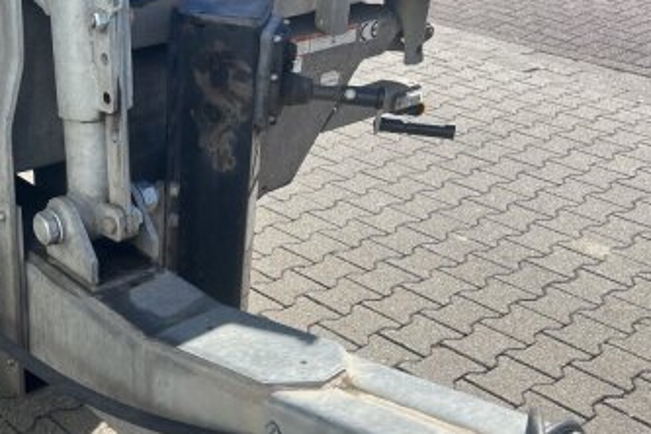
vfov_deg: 25.9
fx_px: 940
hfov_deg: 37.2
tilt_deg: -27.8
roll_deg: +3.7
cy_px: 282
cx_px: 158
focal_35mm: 52
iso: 50
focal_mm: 5.7
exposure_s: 1/2083
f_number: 1.5
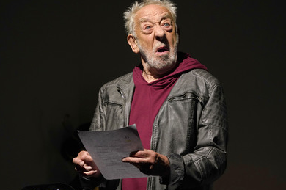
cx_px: 149
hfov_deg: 10.0
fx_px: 1642
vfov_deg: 6.6
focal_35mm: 207
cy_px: 92
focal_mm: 179
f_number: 5.6
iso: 2000
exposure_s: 1/200
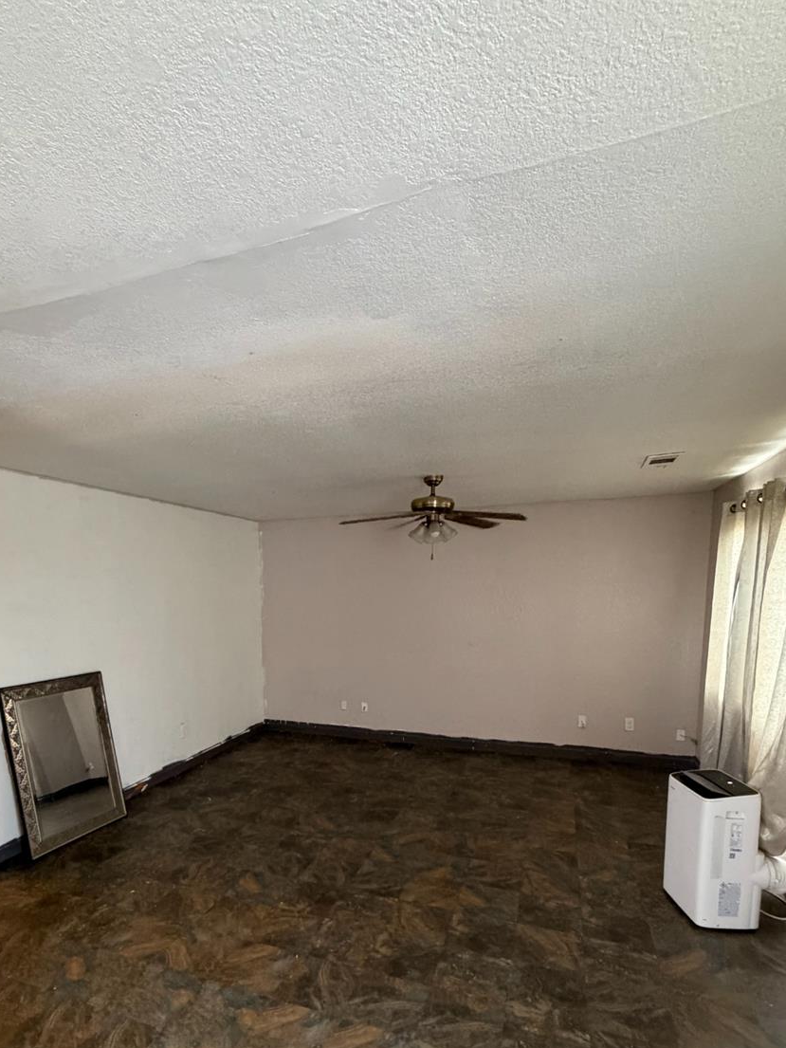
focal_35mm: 19
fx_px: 575
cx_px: 326
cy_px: 664
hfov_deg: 68.2
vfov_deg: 82.8
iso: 640
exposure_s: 1/60
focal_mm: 2.22
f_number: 2.2
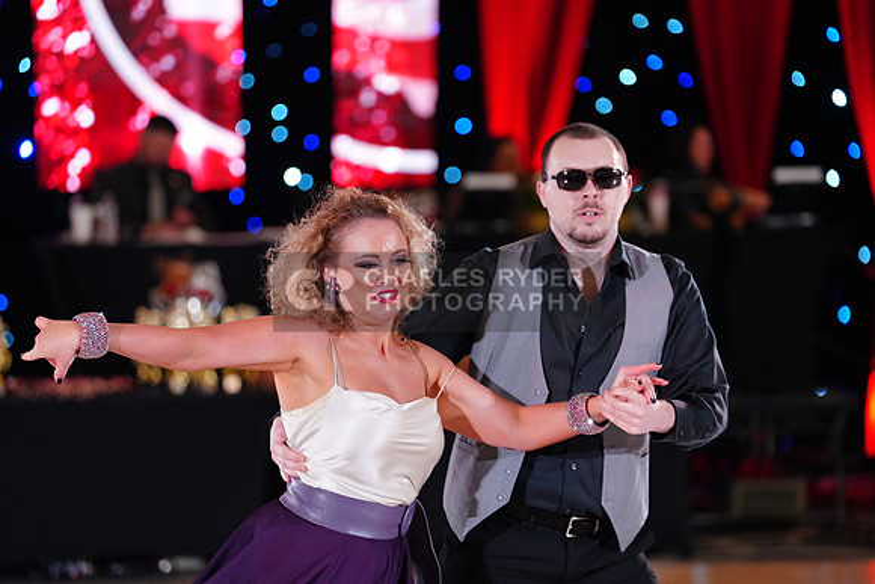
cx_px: 438
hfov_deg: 13.7
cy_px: 292
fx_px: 3647
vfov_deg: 9.2
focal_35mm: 150
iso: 2500
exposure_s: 1/400
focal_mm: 150
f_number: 2.8
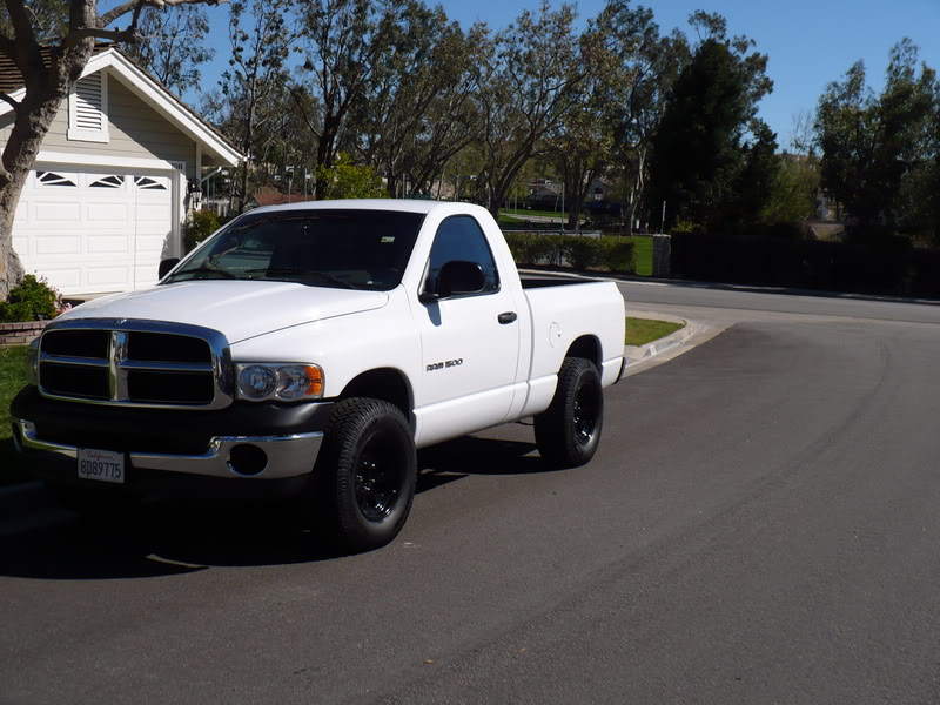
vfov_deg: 30.3
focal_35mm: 48
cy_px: 352
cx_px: 470
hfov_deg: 39.7
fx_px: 1303
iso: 100
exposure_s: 1/320
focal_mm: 7.9
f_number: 9
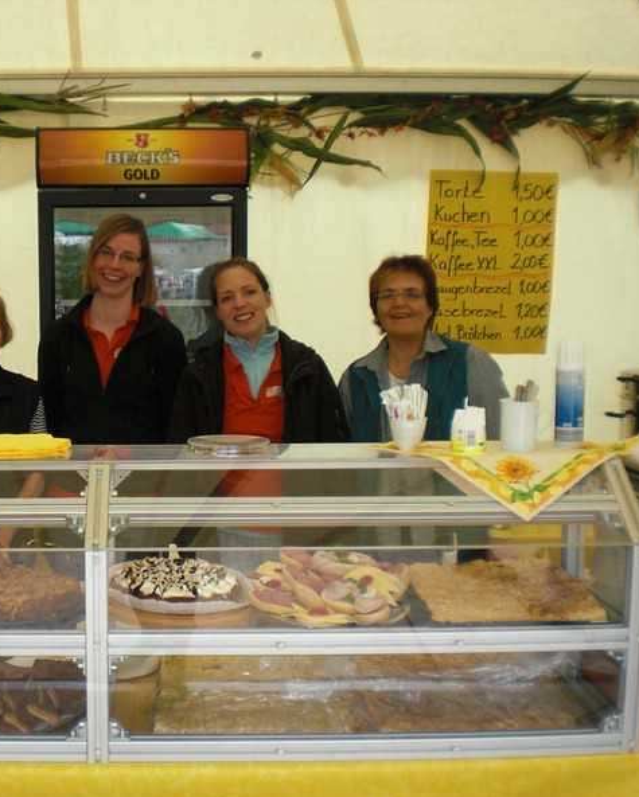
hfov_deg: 29.6
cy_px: 401
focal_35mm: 50
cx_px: 130
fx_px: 1181
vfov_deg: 37.3
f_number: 3.1
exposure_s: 1/125
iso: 100
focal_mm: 6.3
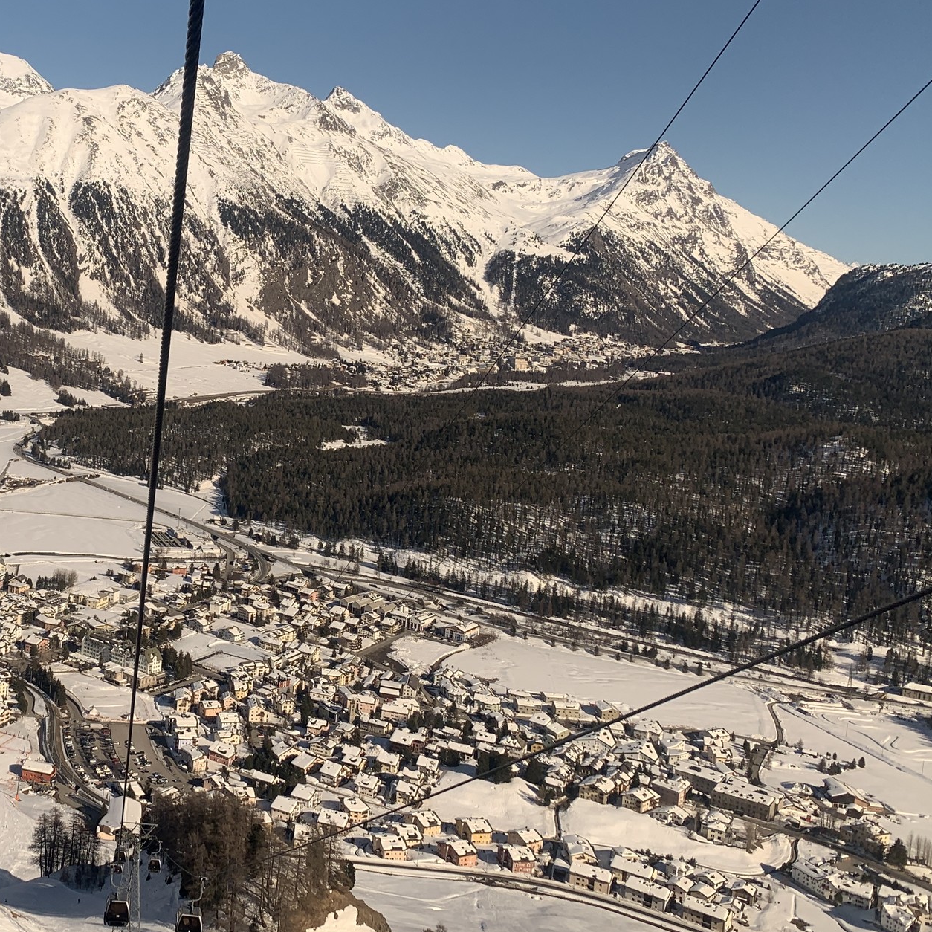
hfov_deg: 36.7
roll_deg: -4.8
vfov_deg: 38.2
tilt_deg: -5.5
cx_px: 151
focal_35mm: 44
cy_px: 381
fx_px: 1340
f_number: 1.8
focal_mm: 4.25
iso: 25
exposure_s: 1/1661
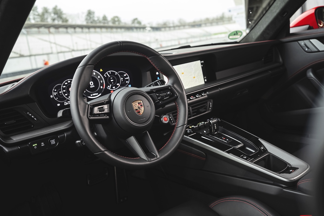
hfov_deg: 54.5
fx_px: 315
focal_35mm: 35
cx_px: 162
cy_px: 108
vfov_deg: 37.8
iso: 250
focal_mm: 35
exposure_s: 1/25
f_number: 5
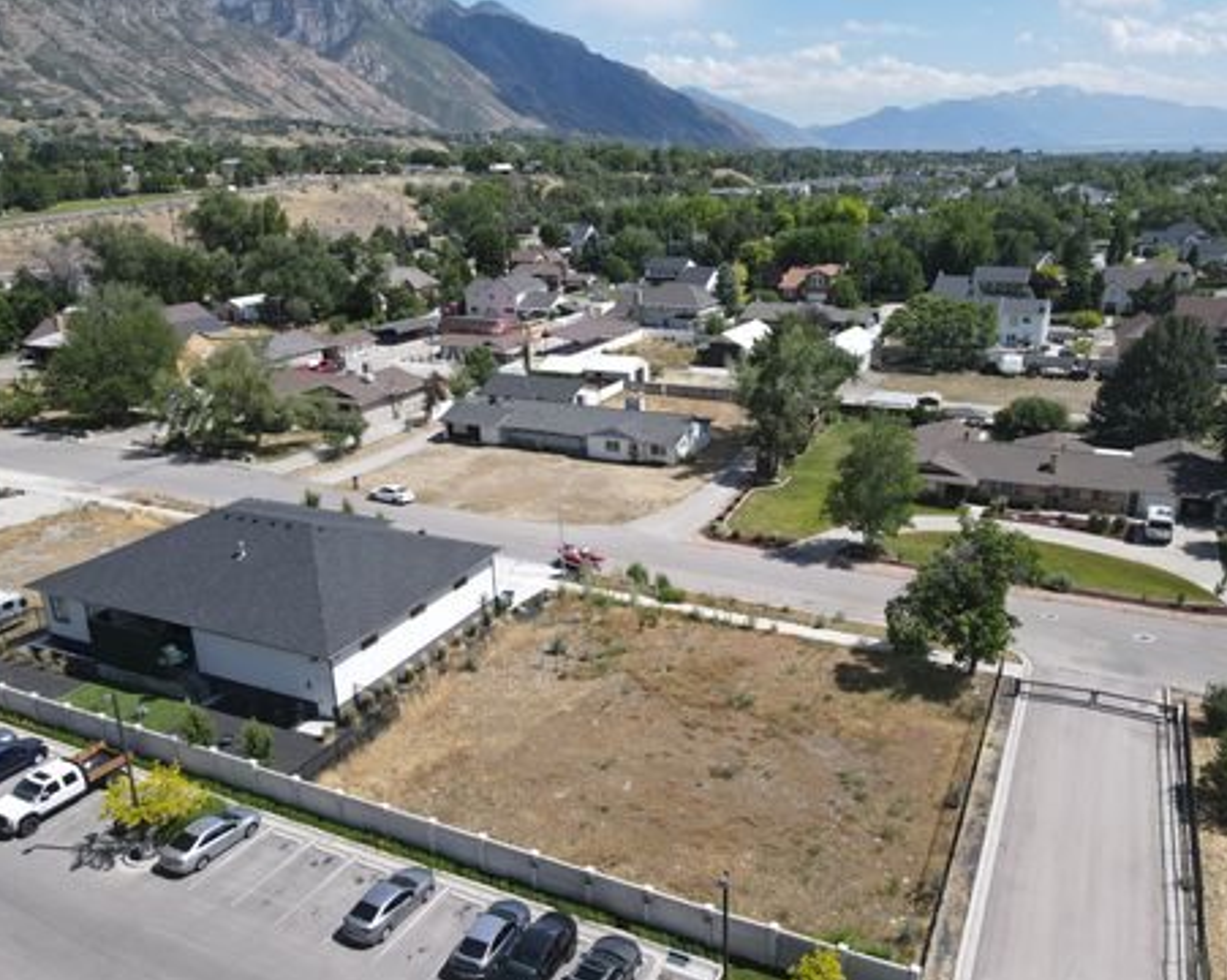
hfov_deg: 66.0
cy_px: 508
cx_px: 650
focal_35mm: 26
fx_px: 943
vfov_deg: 54.9
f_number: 2.8
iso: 100
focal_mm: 4.5
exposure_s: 1/640
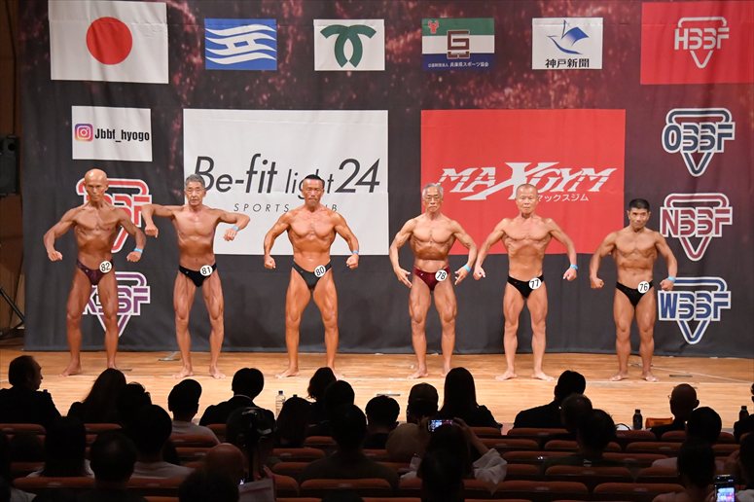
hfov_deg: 16.1
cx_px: 377
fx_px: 2659
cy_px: 251
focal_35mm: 127
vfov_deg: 10.8
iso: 10000
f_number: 5.6
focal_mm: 85
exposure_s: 1/400
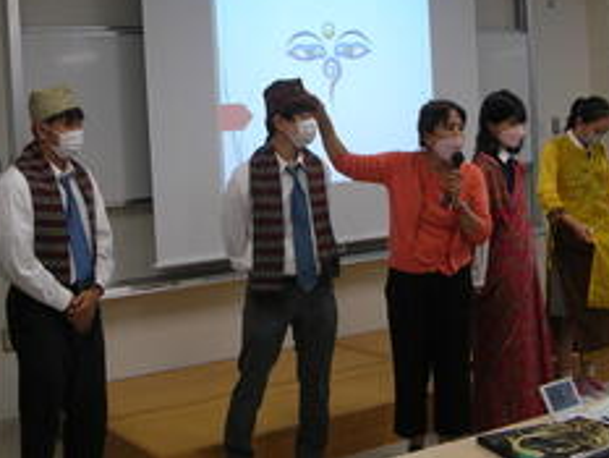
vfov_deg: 24.4
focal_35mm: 60
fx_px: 1056
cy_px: 188
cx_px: 272
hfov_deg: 32.1
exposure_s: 1/38.8
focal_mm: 5.8
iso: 50
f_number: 2.8
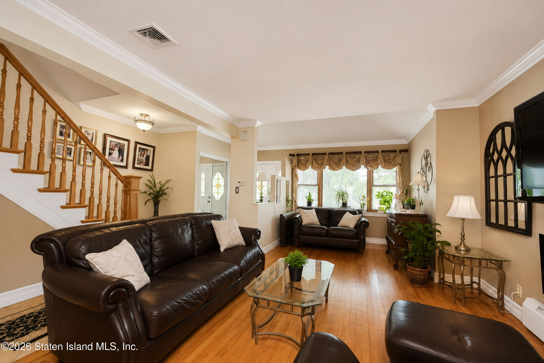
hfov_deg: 100.4
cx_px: 272
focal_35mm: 15
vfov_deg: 77.3
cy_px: 182
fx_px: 227
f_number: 7.1
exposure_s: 1/60
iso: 2000
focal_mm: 10
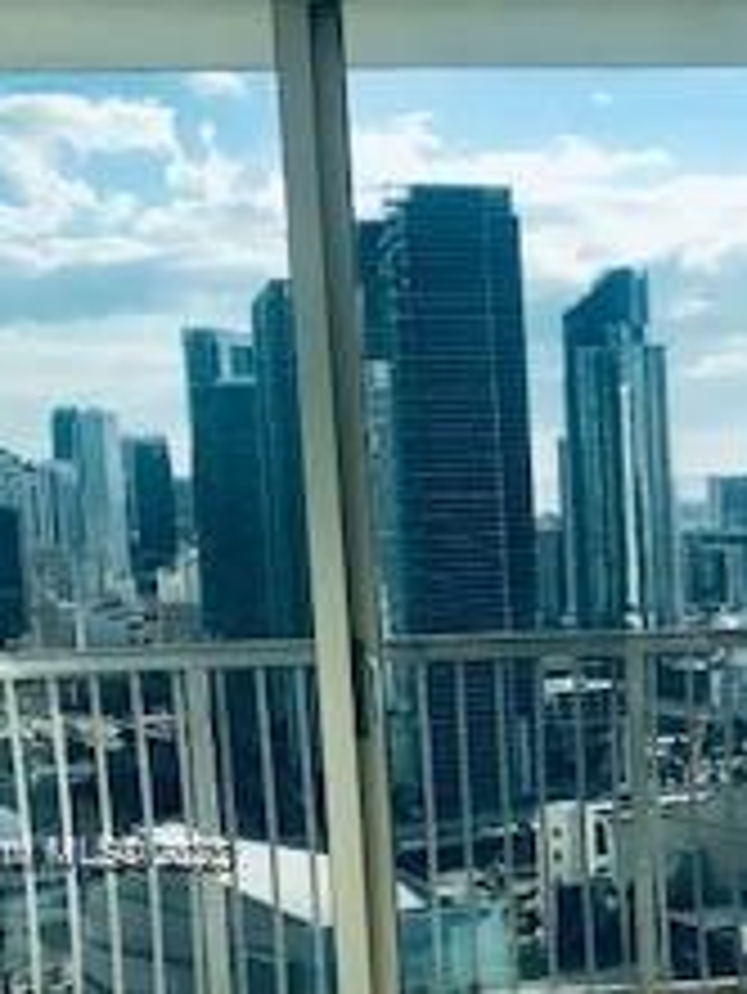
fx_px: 2328
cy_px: 855
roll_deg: +1.6
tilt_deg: -8.8
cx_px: 792
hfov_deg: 17.7
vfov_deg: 23.6
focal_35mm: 81
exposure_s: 1/1389
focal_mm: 3.99
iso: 20
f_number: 1.8
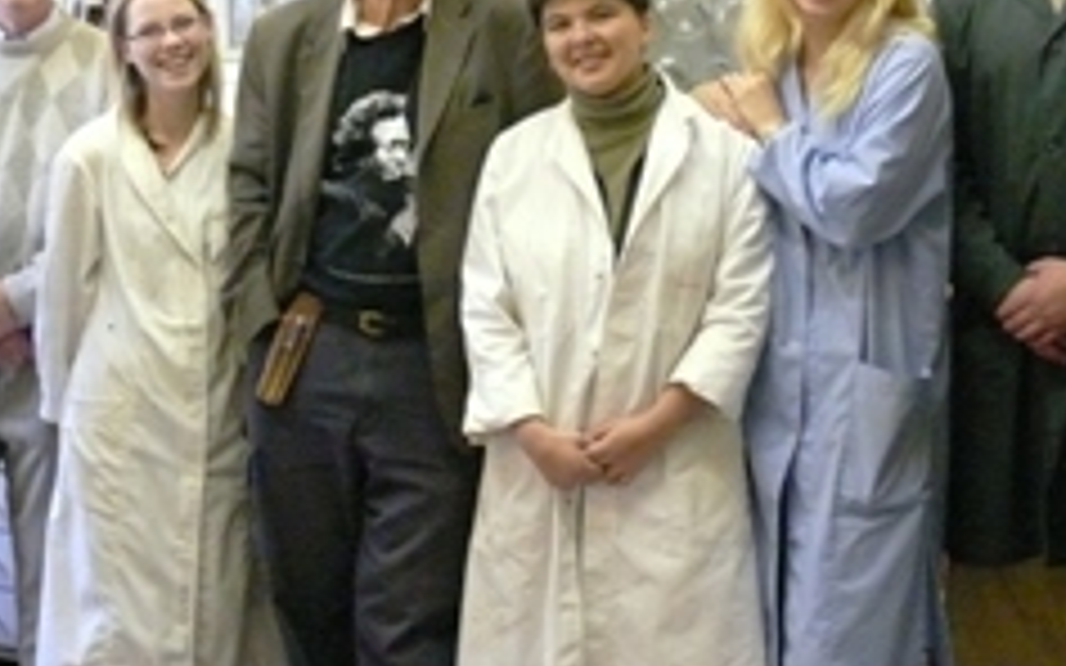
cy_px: 148
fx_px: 2033
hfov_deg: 29.4
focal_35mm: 70
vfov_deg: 18.4
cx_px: 504
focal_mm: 7.4
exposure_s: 1/50
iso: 800
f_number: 2.8
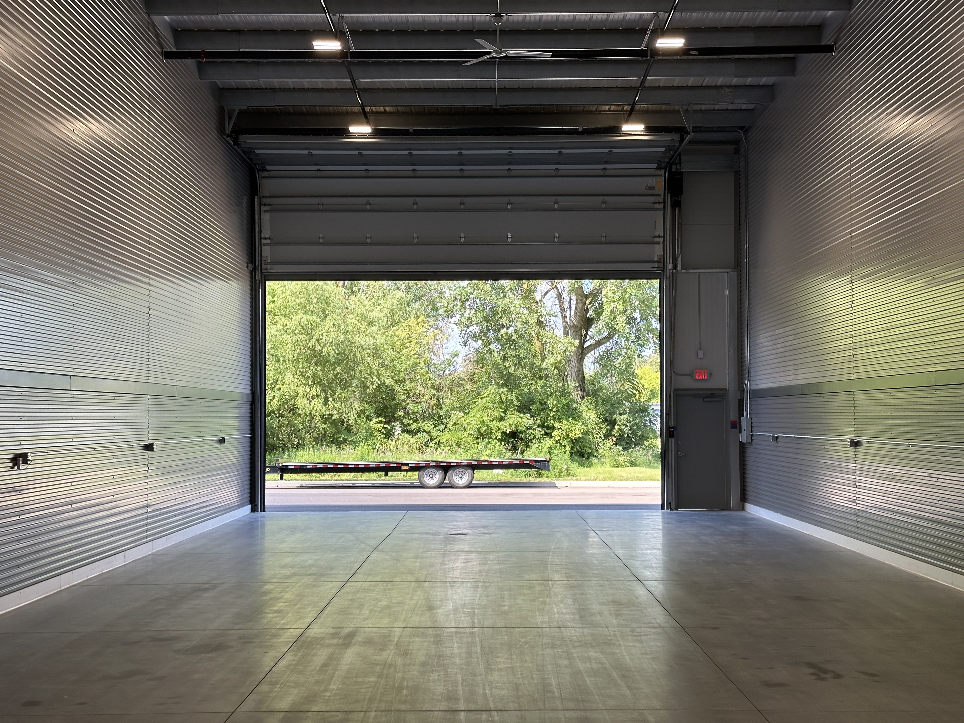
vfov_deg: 30.3
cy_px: 362
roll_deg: -0.6
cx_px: 482
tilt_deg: +2.1
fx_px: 1337
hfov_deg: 39.7
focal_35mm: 48
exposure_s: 1/389
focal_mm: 6.86
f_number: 1.78
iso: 64
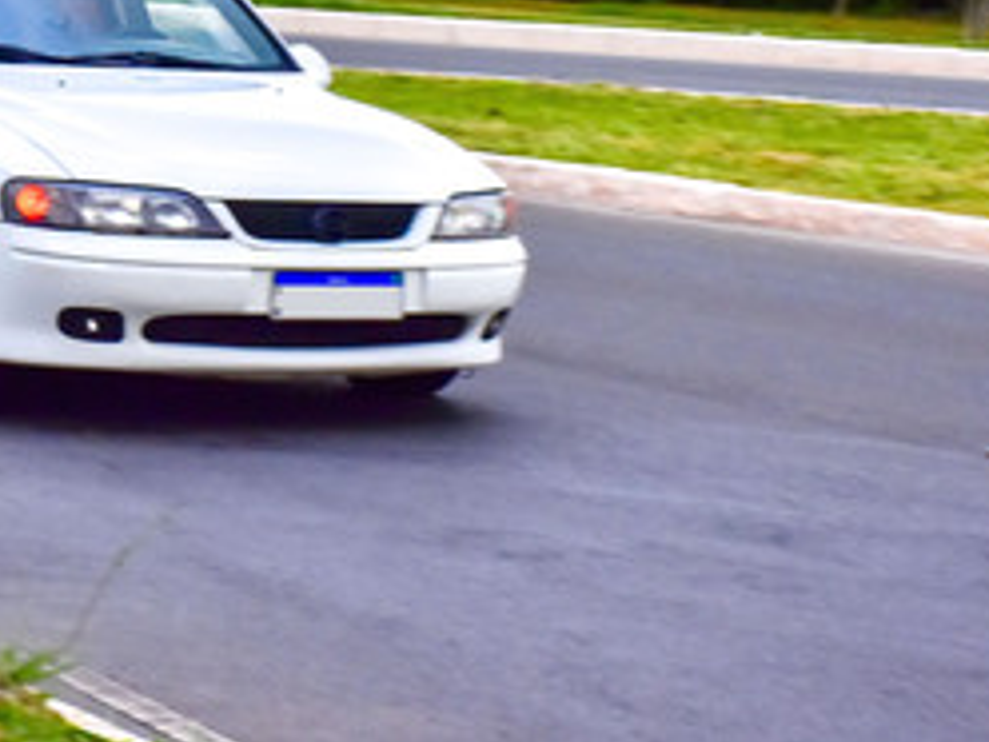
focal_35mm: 151
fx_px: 4314
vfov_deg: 9.8
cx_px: 164
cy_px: 82
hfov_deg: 13.0
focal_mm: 52
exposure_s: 1/200
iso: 800
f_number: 13
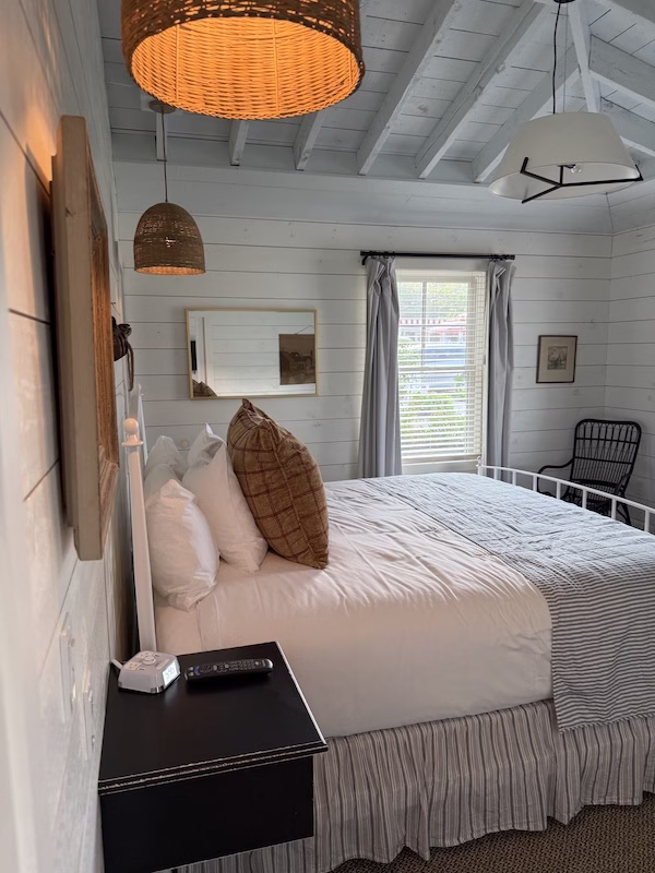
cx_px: 328
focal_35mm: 24
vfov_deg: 71.6
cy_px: 436
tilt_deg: -7.9
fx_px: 606
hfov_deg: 56.8
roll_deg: +1.2
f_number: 1.78
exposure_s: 1/60
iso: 125
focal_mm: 6.76
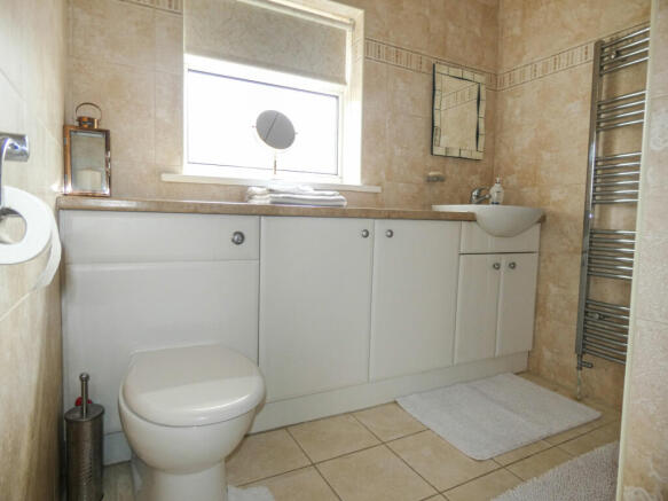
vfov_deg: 66.0
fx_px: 386
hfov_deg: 81.8
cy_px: 250
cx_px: 334
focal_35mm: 20
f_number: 2.8
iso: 80
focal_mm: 3.6
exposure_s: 1/60
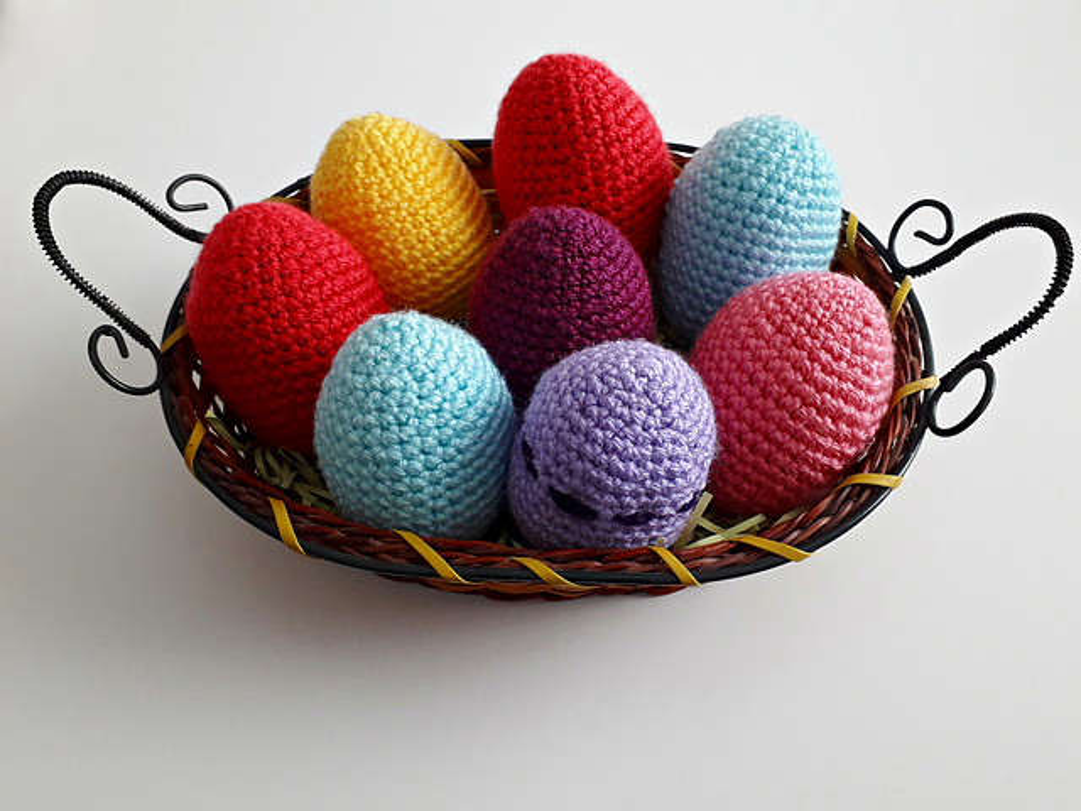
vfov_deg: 51.4
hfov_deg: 65.3
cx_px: 540
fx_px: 843
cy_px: 406
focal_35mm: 27
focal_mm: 3.6
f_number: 1.9
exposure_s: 1/50
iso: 160
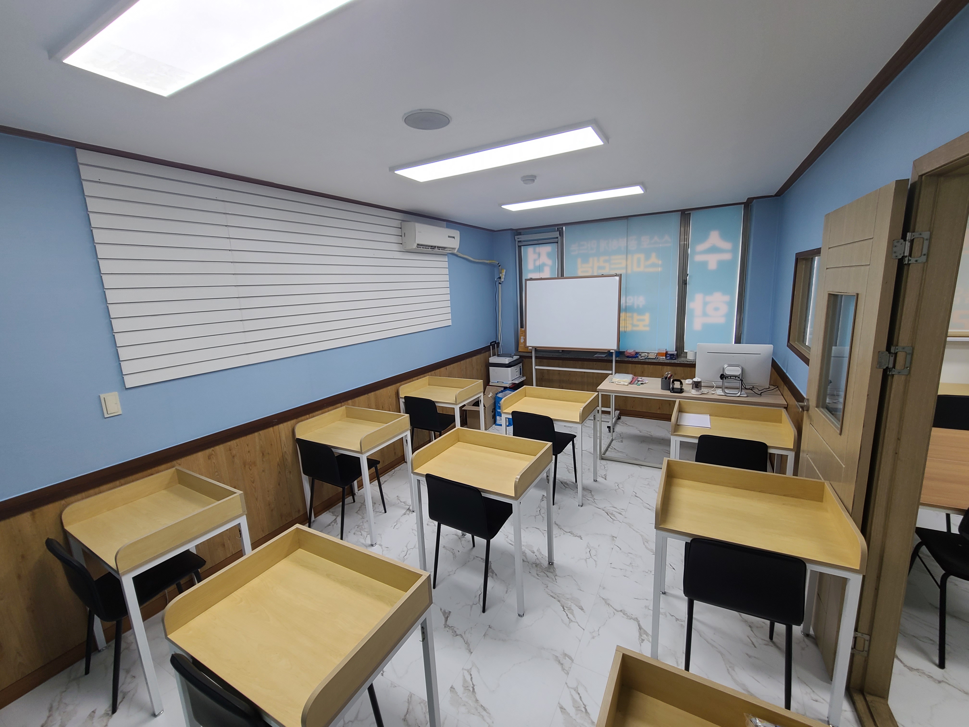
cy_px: 364
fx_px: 364
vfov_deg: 89.9
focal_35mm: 13
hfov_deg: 106.2
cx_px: 484
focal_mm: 2.2
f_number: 2.2
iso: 80
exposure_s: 1/59
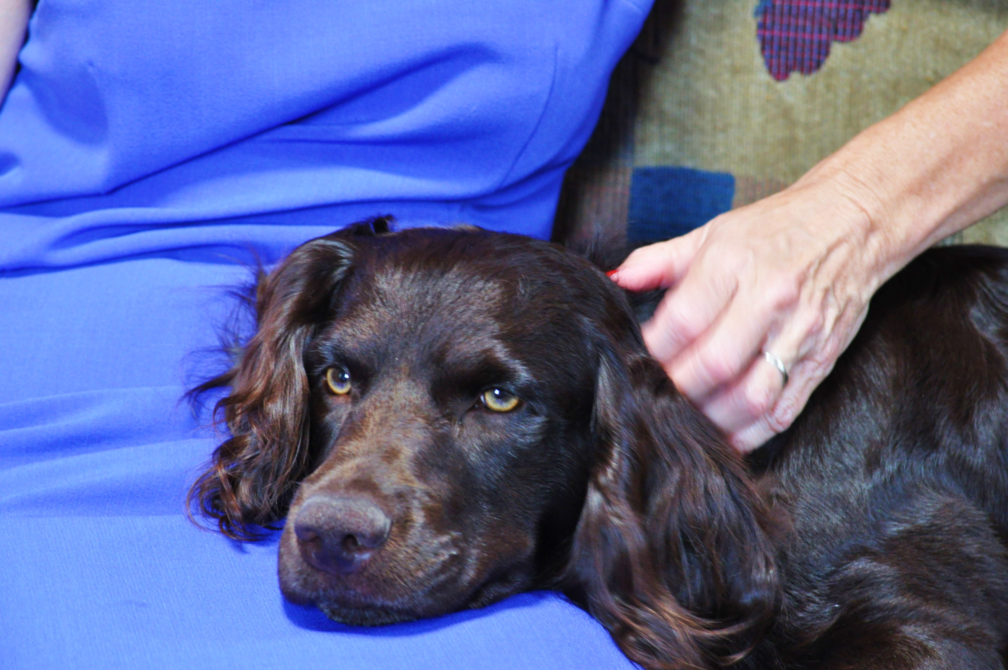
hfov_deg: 23.4
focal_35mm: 87
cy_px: 335
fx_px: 2433
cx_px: 504
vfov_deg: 15.7
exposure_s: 1/30
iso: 1600
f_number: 4.5
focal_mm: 58
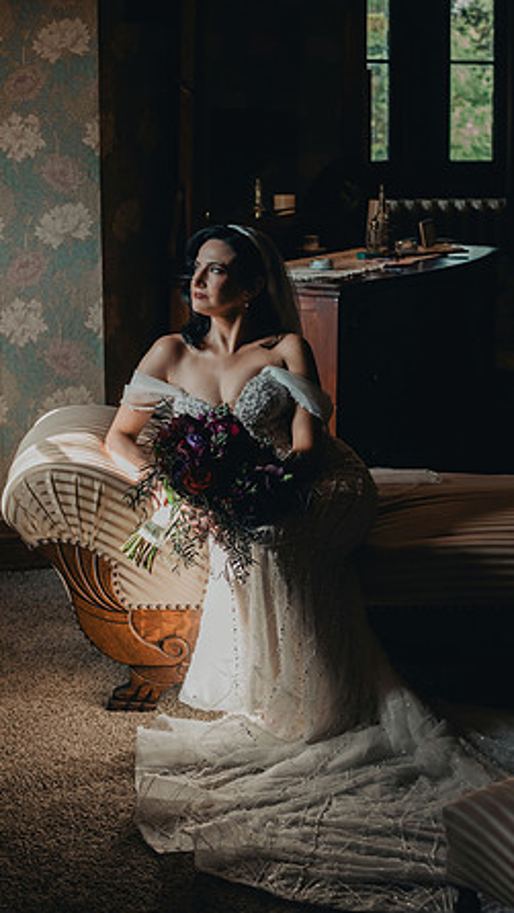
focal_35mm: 74
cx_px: 225
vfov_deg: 28.6
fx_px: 1792
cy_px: 454
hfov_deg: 16.3
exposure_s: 1/200
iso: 800
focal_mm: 70
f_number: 4.5
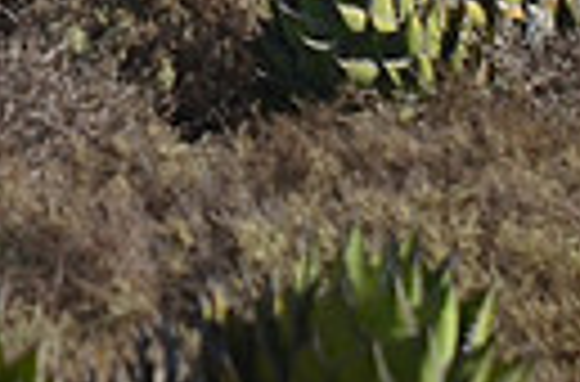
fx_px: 14628
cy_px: -333
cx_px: 40
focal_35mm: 911
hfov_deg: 2.3
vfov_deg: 1.5
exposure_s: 1/640
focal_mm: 135
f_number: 7.1
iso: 200
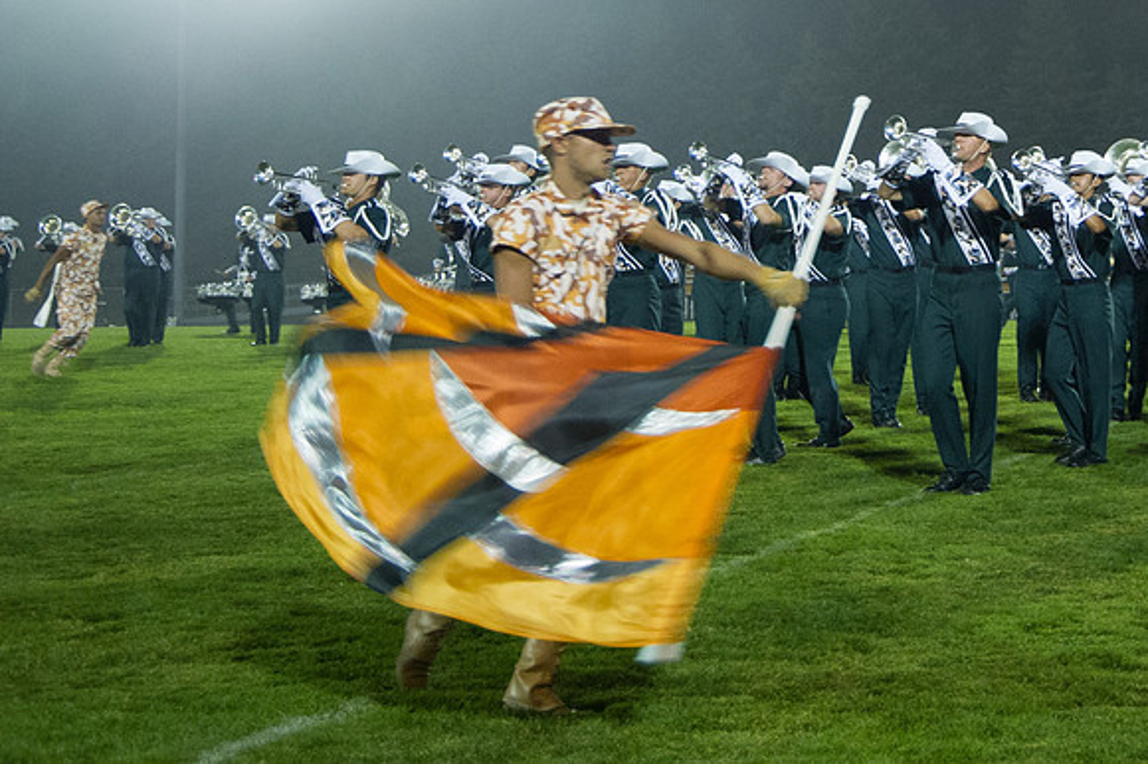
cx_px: 1046
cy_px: 116
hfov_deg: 25.5
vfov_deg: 17.5
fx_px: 2448
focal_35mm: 77
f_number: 4.2
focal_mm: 40
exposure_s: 1/160
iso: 4500
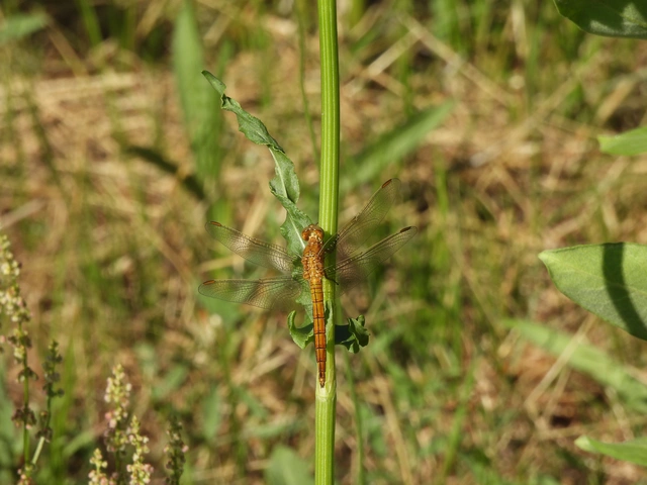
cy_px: 242
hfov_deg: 3.3
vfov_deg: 2.5
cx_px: 324
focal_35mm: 600
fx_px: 11214
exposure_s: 1/400
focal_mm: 107
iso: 100
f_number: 6.3
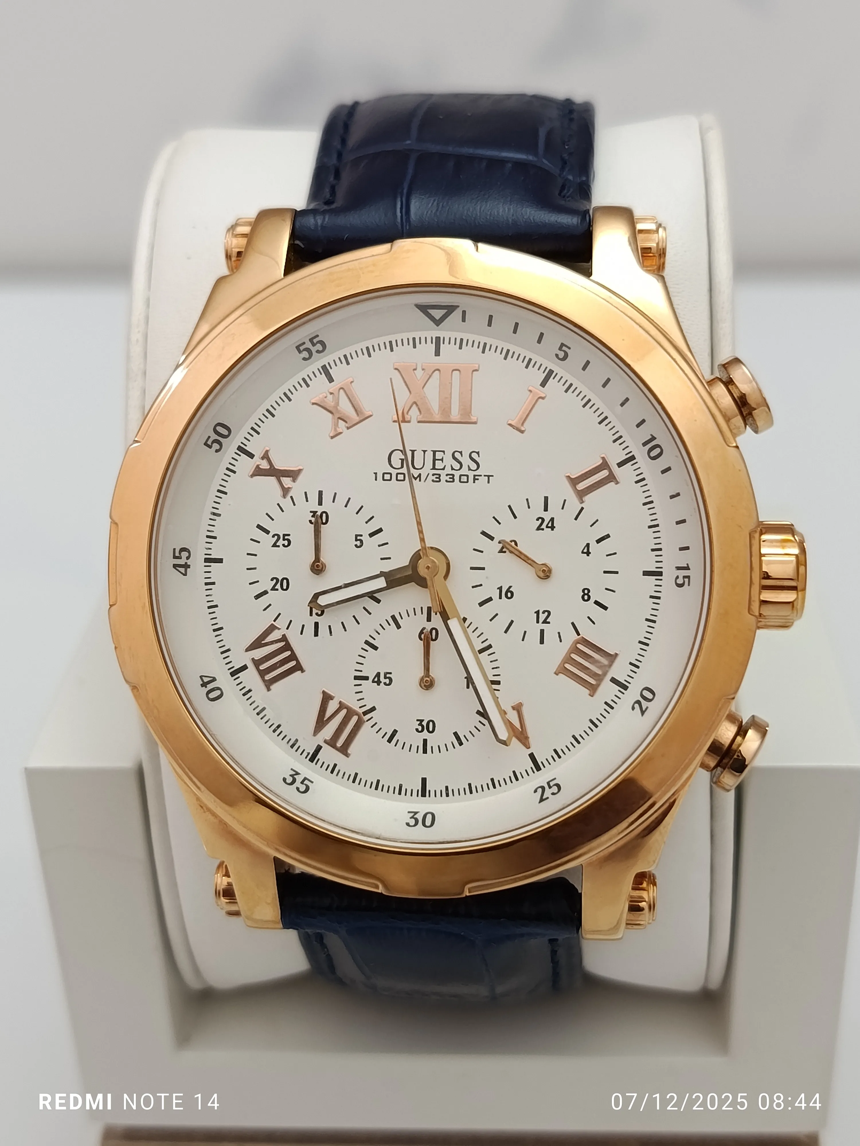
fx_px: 1590
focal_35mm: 48
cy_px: 573
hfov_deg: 30.3
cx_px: 430
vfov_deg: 39.7
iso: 264
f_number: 1.7
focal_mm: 5.24
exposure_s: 1/100
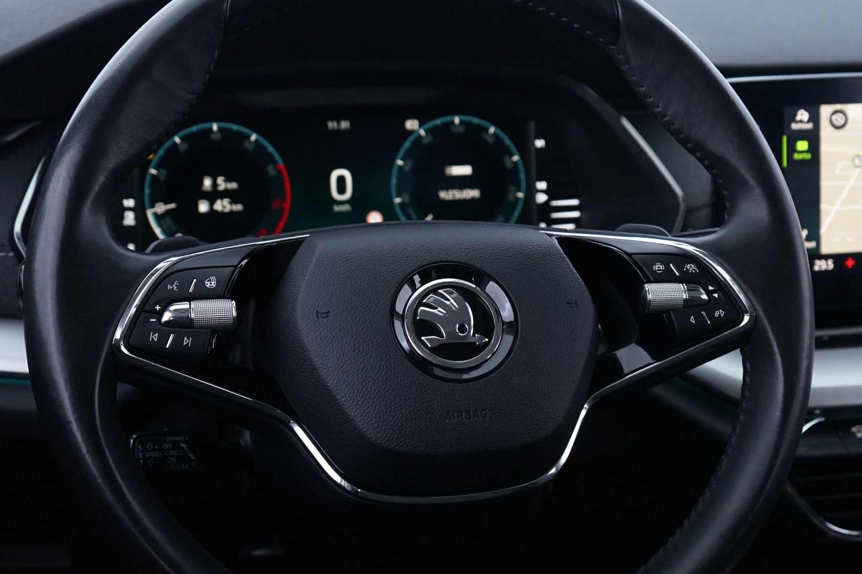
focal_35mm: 65
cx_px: 569
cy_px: 302
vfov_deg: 20.9
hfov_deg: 30.7
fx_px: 1556
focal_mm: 44
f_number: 4.5
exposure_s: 1/20
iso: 2000
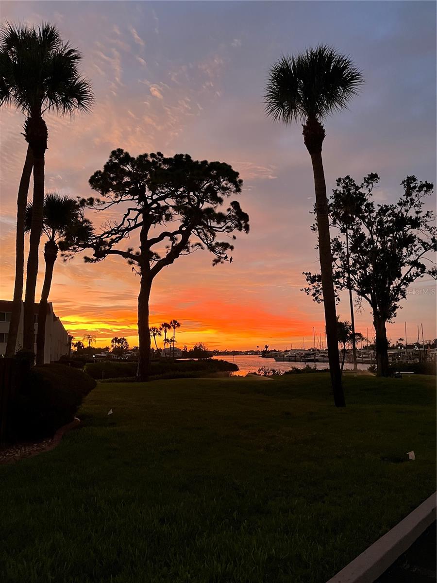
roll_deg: +0.5
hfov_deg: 53.1
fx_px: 438
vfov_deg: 67.3
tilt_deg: +7.0
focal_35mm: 26
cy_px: 292
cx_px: 218
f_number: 1.6
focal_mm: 5.1
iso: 500
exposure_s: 1/60
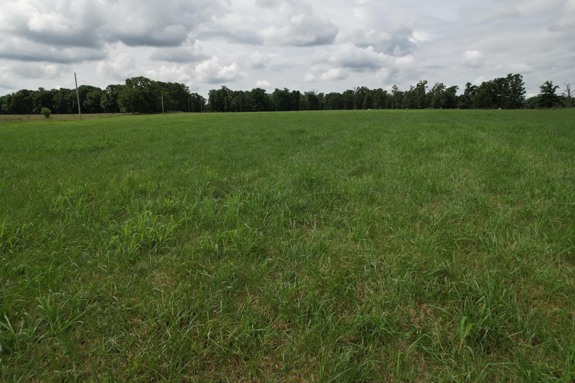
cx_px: 299
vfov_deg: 55.1
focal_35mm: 23
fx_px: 367
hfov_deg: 76.1
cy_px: 193
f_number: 2.8
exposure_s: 1/350
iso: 100
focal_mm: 8.38
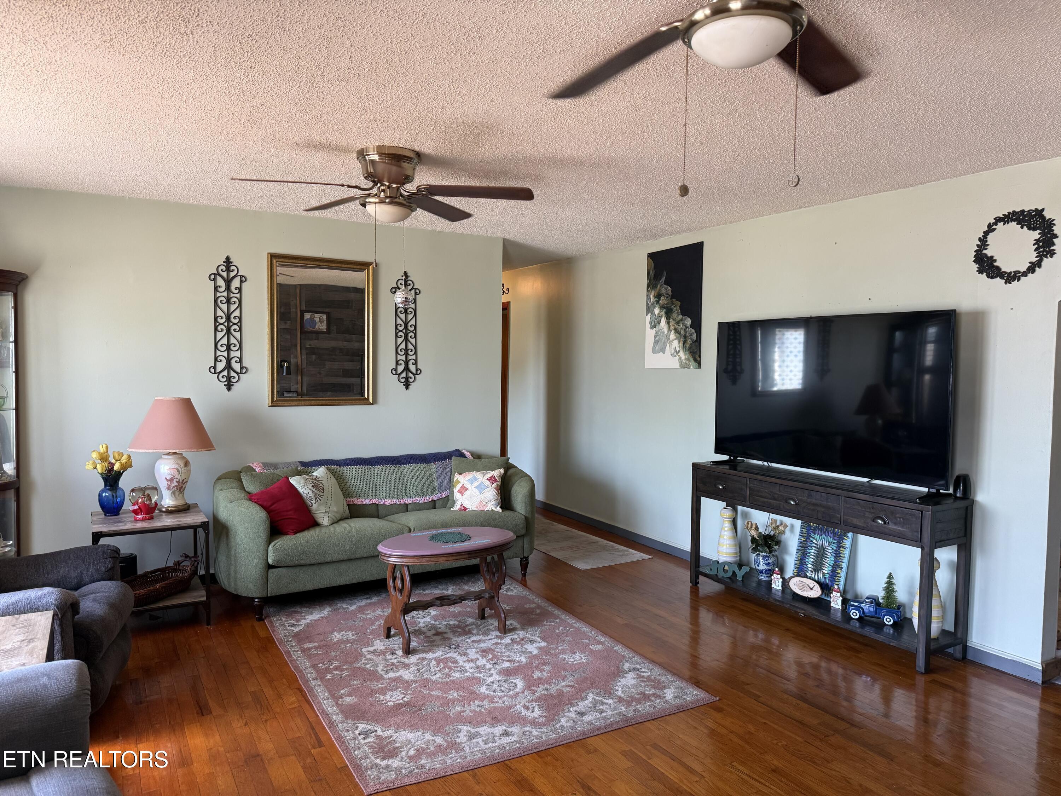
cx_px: 530
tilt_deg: -3.2
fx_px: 736
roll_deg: -1.0
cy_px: 398
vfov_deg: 56.8
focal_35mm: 24
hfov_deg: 71.6
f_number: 1.78
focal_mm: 6.76
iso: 200
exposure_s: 1/99
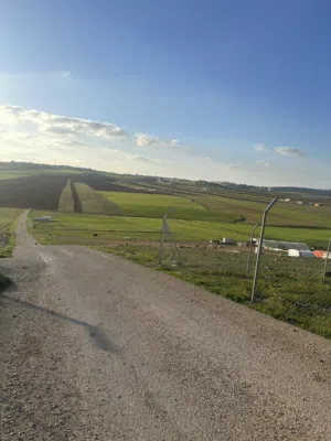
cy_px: 220
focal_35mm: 24
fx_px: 306
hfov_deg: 56.8
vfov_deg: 71.6
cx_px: 166
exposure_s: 1/4348
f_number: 1.78
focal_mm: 6.86
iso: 80
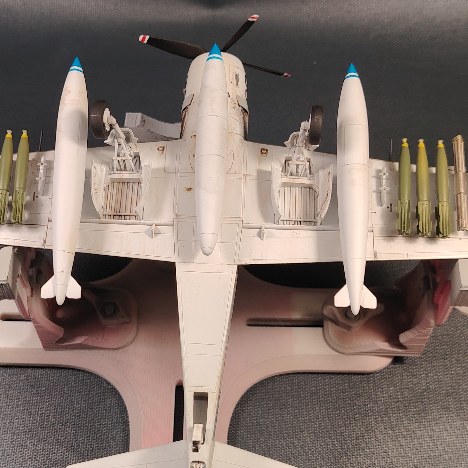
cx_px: 193
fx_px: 765
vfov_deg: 33.9
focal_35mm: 50
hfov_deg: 33.9
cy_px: 285
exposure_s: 1/100
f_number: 1.75
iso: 143
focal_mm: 5.25
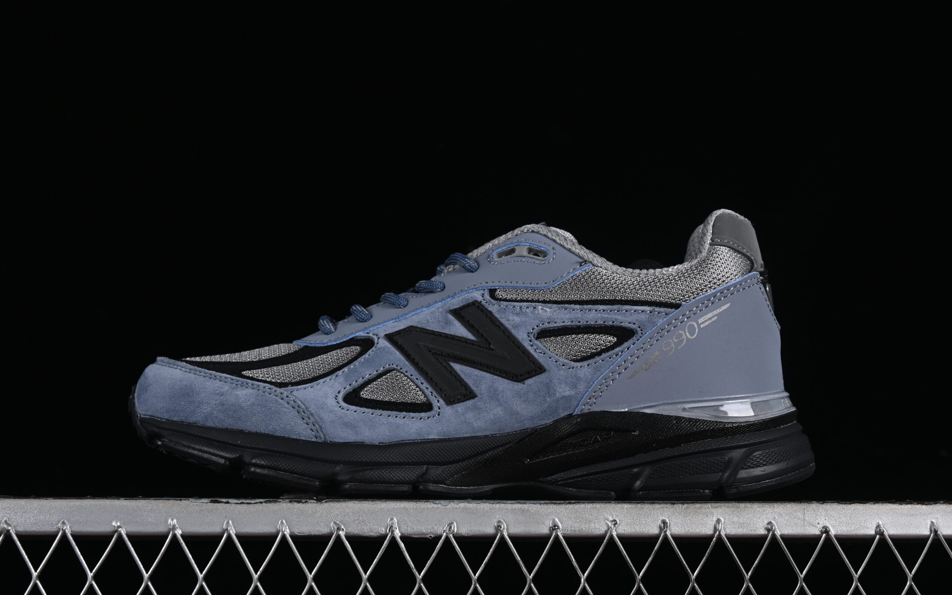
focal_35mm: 77
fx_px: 1998
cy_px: 304
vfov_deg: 16.9
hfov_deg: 26.8
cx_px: 477
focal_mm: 50
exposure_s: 1/80
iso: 160
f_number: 8
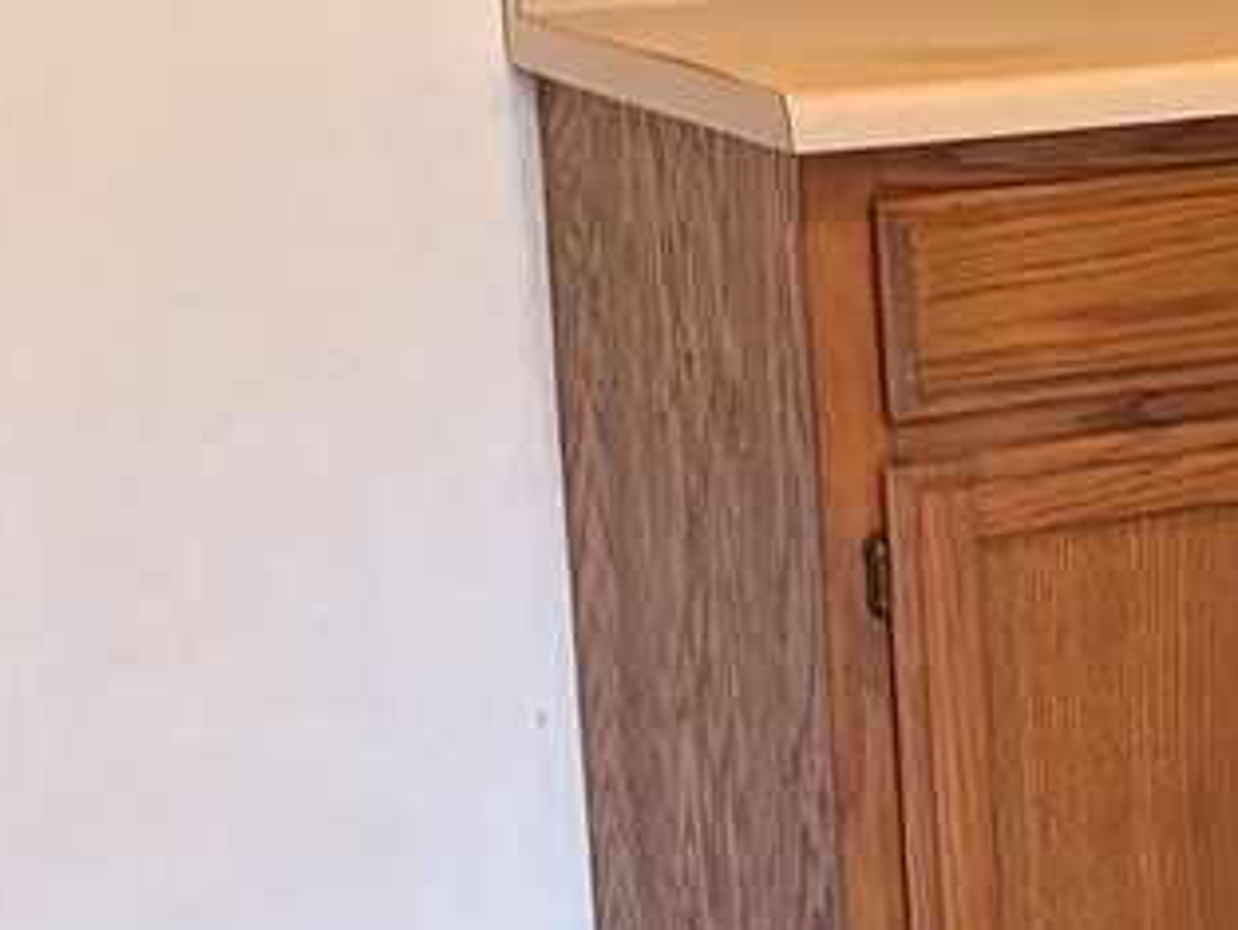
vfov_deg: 10.1
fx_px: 5259
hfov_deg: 11.3
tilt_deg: -7.8
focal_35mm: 147
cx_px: 2955
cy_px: 95
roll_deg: +0.8
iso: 200
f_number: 1.78
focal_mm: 6.76
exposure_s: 1/60
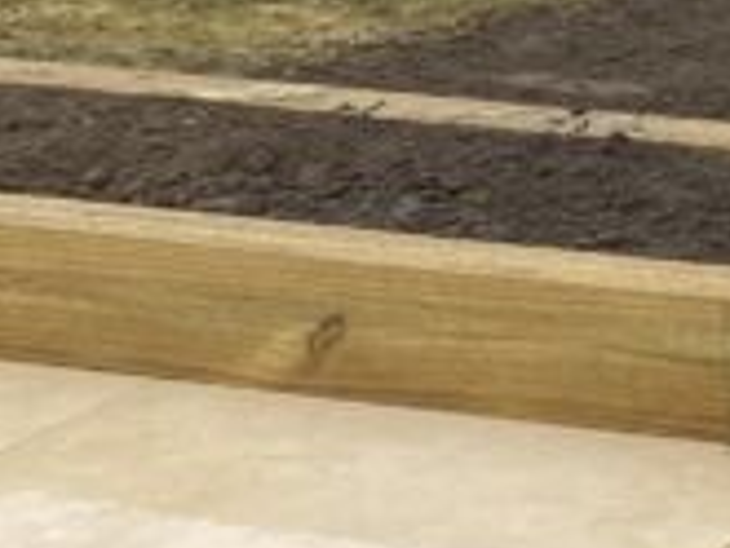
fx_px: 3398
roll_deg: -1.3
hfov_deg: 10.2
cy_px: 31
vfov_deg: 9.2
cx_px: 1907
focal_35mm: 161
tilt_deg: -13.7
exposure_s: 1/267
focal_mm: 4.25
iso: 32
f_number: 1.8
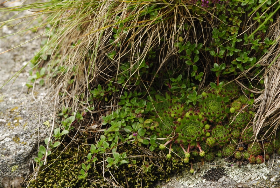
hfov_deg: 16.0
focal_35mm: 128
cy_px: 94
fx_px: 993
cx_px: 140
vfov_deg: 10.8
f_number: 6.3
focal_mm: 85
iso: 400
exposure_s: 1/125
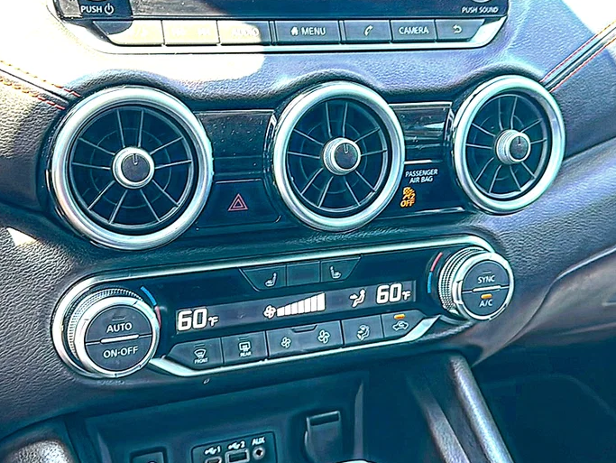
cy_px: 232
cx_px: 305
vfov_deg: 34.4
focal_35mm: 42
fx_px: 748
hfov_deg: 44.8
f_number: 1.78
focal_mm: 6.86
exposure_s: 1/80
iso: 125
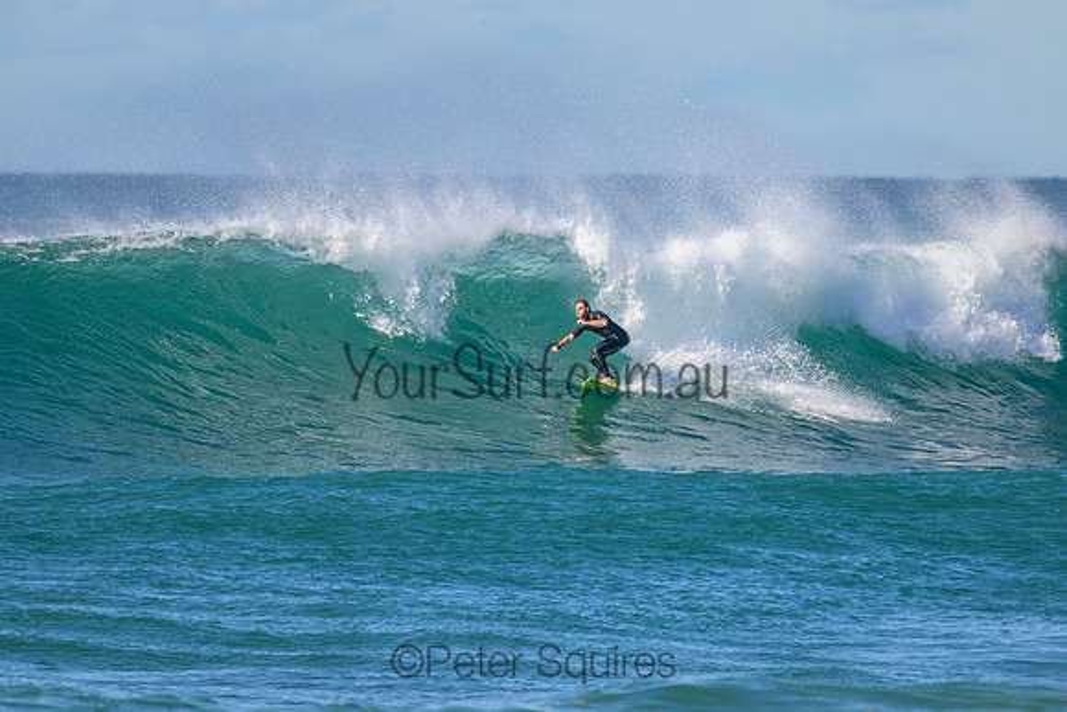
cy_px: 356
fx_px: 24703
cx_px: 534
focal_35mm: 833
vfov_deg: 1.7
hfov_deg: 2.5
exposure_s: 1/2000
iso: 1400
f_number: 11
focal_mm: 800
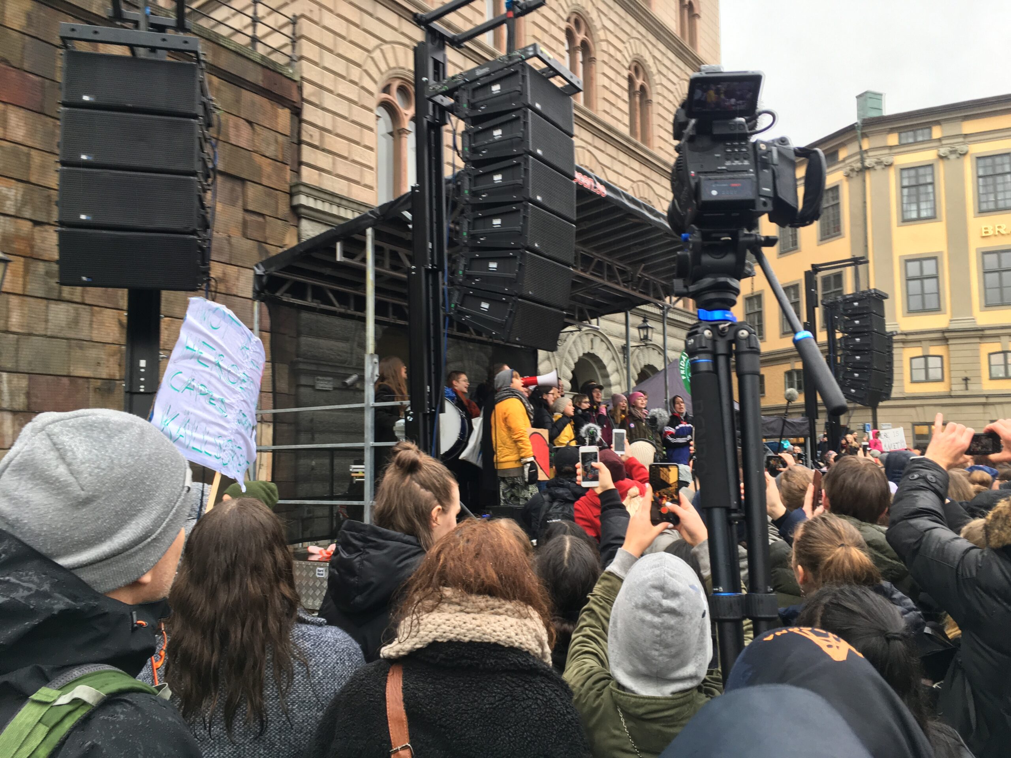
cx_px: 506
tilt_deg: +5.3
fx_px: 847
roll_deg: +1.9
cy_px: 379
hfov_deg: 61.7
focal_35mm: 29
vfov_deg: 48.2
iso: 40
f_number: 2.2
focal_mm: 4.15
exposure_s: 1/100
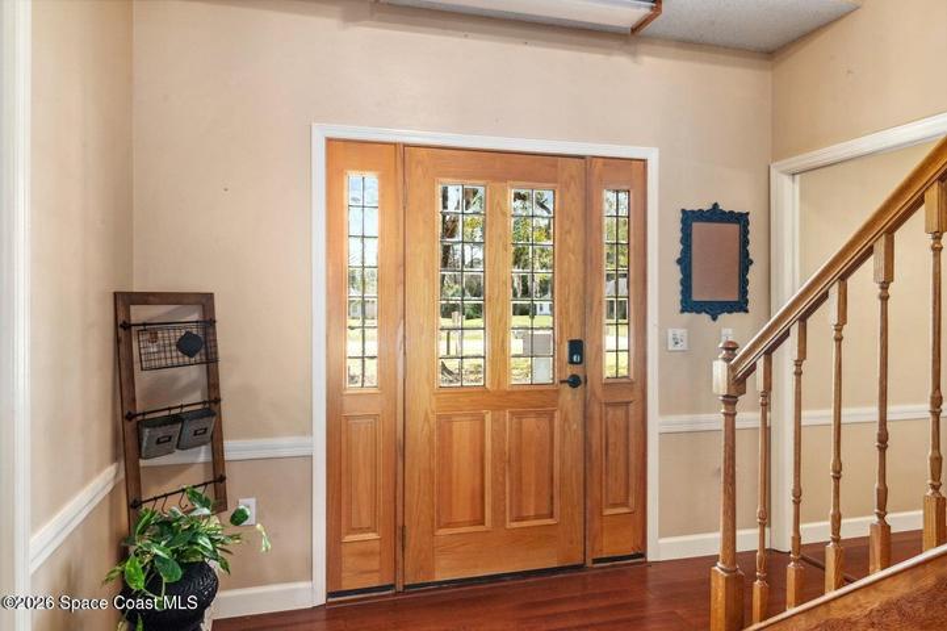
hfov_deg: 71.5
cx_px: 474
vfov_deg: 51.2
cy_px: 316
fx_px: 657
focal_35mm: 25
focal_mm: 25
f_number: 9
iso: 1250
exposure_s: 1/3.33
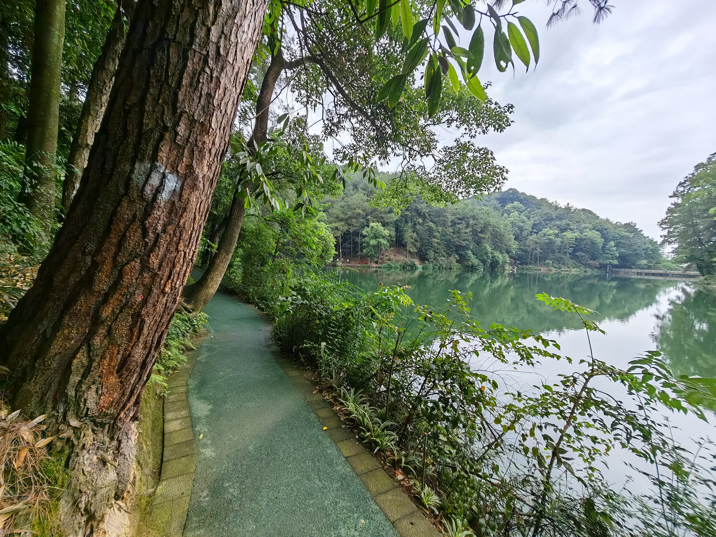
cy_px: 268
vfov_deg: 89.9
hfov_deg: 106.2
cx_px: 358
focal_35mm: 13
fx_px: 269
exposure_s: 1/120
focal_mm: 1.82
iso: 50
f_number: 2
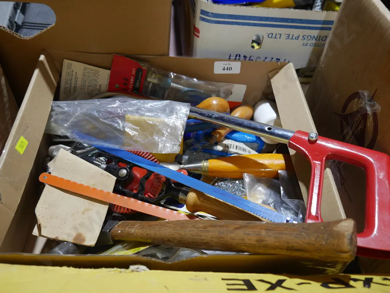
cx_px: 195
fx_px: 383
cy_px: 146
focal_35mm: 34
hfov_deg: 53.9
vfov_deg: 41.8
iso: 400
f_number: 4
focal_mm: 17
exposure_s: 1/60
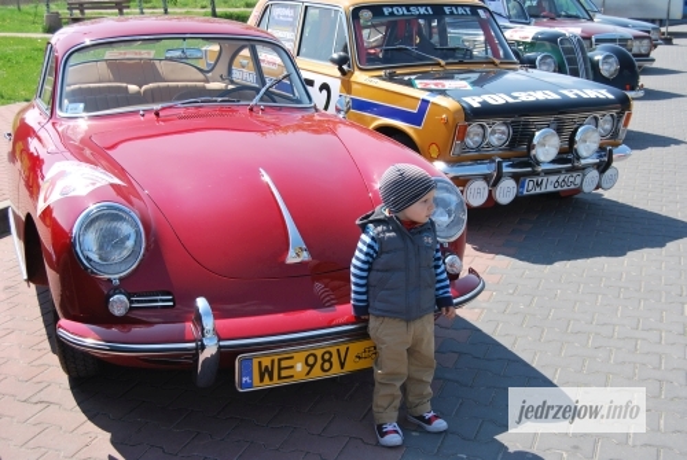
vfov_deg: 28.2
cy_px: 230
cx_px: 344
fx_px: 917
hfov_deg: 41.1
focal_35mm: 48
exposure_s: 1/200
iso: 100
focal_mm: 32
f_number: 7.1
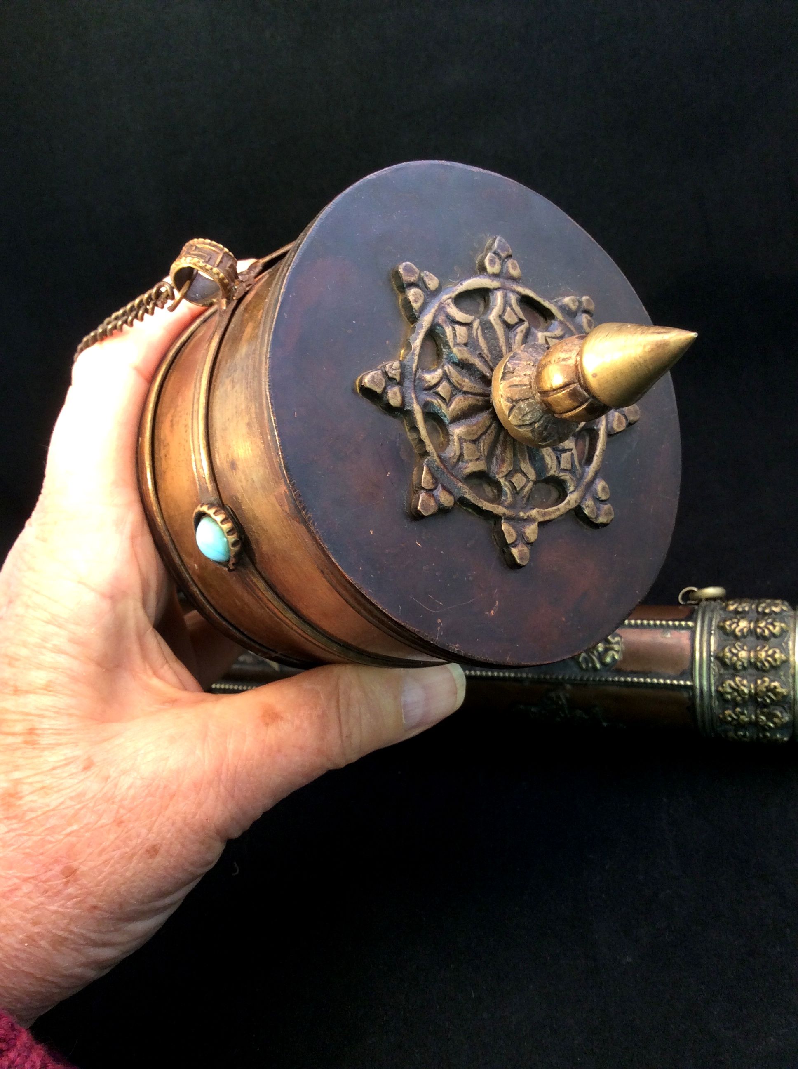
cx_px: 399
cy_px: 534
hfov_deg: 42.8
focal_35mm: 33
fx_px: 1017
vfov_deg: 55.4
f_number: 2.4
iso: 50
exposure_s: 1/24
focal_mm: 3.3
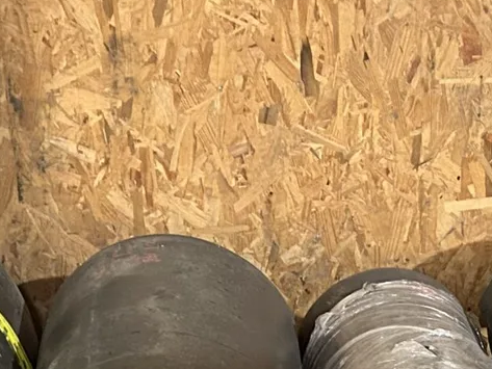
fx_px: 1564
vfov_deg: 13.0
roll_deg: -3.9
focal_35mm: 110
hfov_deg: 17.5
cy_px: 481
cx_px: 466
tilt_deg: -31.2
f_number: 1.5
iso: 400
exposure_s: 1/60
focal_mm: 5.7
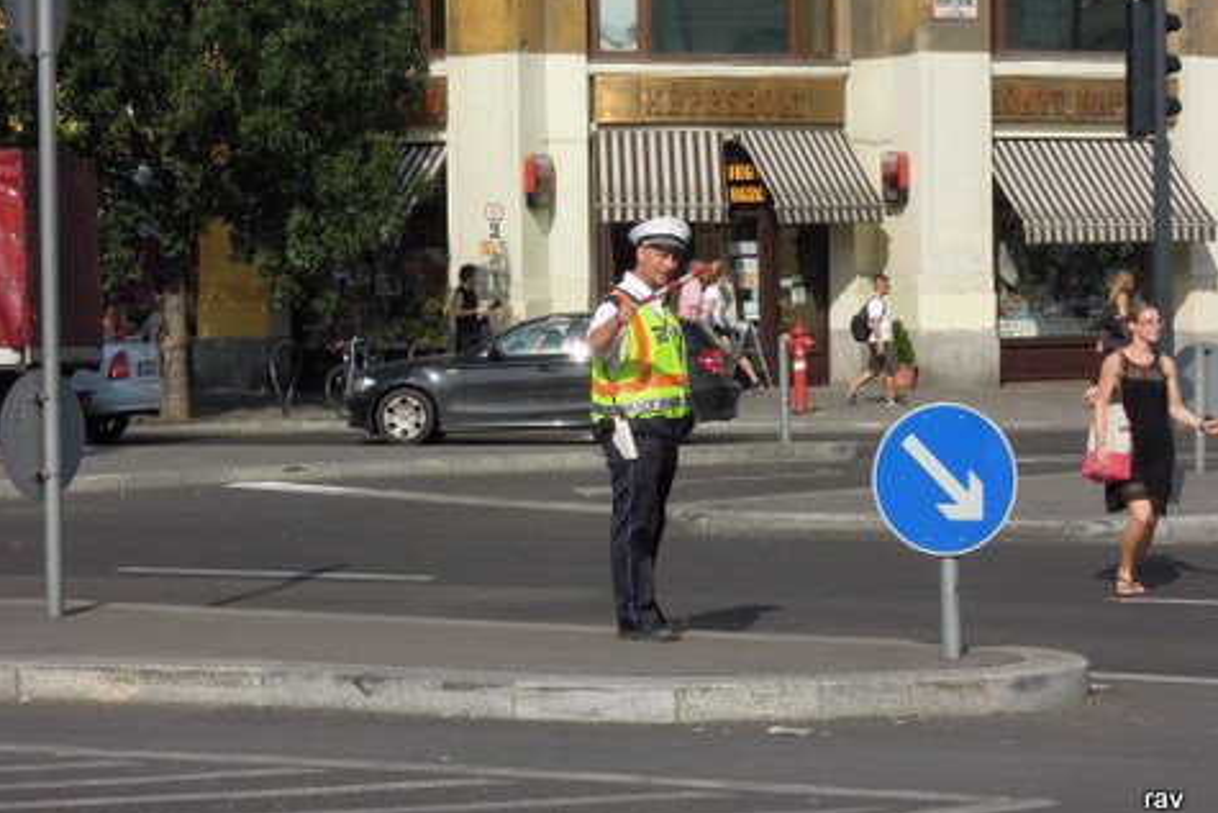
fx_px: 3553
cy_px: 387
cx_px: 610
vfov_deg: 13.0
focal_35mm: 105
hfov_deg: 19.5
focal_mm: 17.9
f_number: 5.5
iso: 160
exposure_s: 1/640
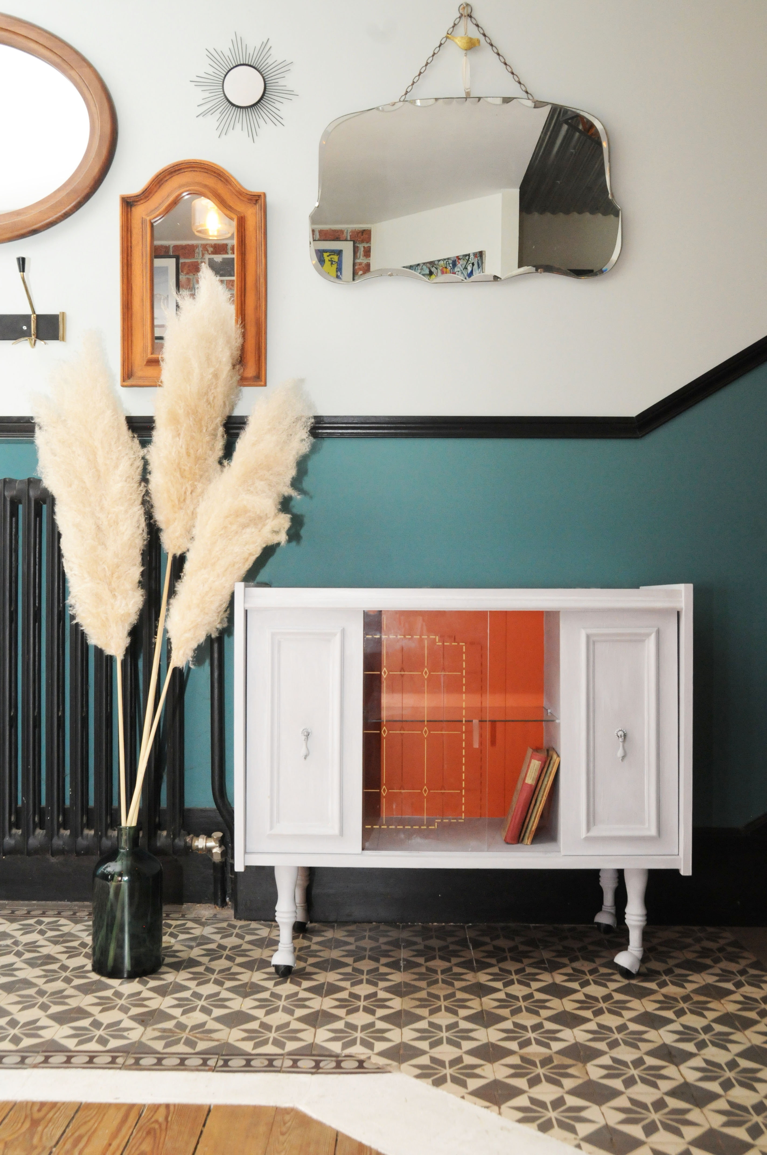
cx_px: 384
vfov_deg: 53.2
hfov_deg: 36.8
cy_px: 578
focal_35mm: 36
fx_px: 1153
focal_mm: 24
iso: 1250
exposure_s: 1/60
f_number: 10
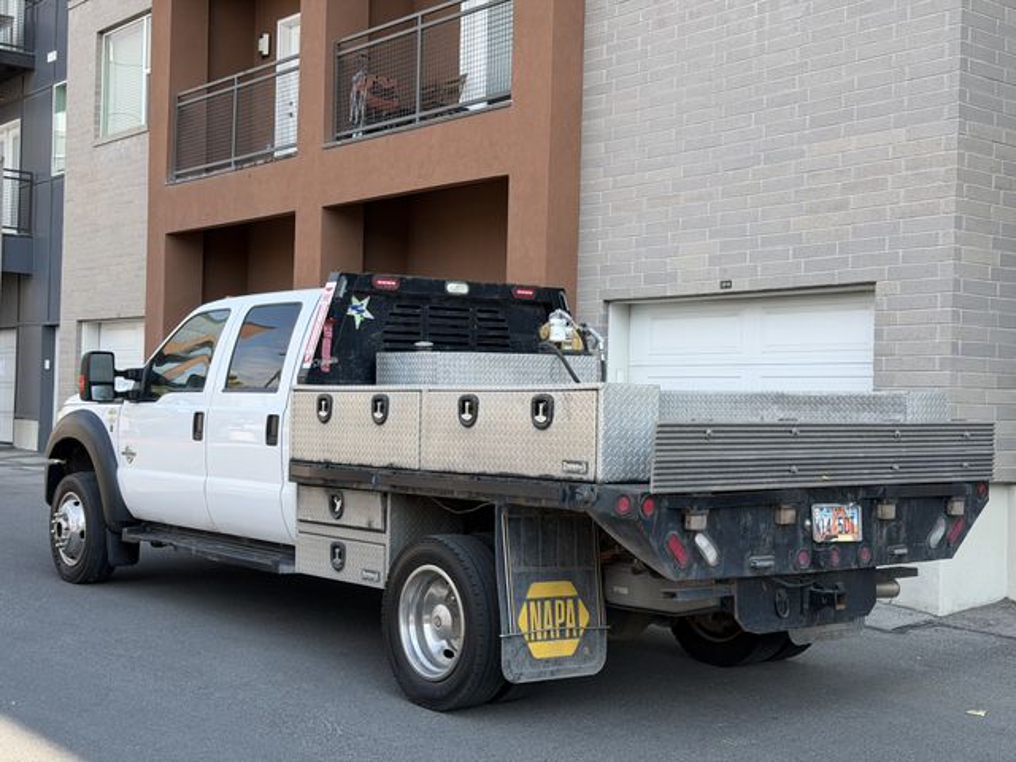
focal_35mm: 48
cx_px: 508
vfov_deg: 30.3
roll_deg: -1.8
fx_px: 1409
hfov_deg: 39.7
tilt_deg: +1.8
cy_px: 381
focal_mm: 6.76
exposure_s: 1/962
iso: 64
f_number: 1.78
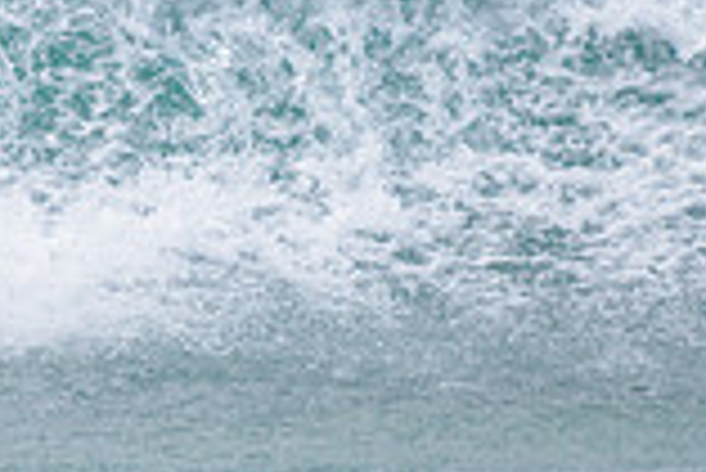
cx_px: -484
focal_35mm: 2264
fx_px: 44440
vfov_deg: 0.6
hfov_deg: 0.9
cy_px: 41
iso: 140
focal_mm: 500
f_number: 5.6
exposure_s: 1/1600
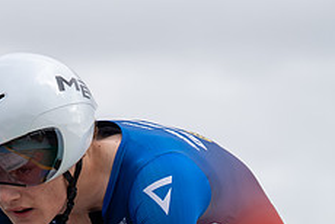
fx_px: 2674
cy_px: 265
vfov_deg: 4.8
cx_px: -70
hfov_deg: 7.1
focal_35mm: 287
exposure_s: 1/1000
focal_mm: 114
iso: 125
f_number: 3.5
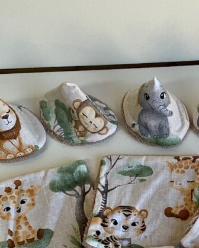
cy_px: 210
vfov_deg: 26.8
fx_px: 508
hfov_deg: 21.9
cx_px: 152
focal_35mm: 69
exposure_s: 1/100
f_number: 1.8
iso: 16
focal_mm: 3
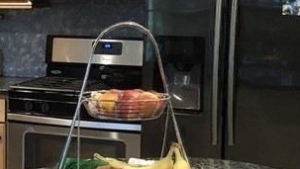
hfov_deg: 19.8
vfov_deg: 11.8
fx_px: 820
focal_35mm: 103
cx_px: -37
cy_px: 85
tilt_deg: -6.4
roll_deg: +0.2
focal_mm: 3.99
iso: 100
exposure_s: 1/15
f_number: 1.8
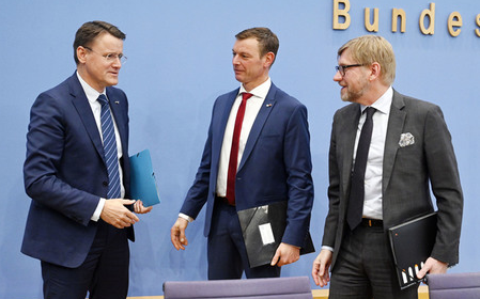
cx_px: 240
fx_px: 562
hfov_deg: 46.2
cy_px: 156
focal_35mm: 43
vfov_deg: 29.8
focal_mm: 42
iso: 6400
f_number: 4
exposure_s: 1/1600
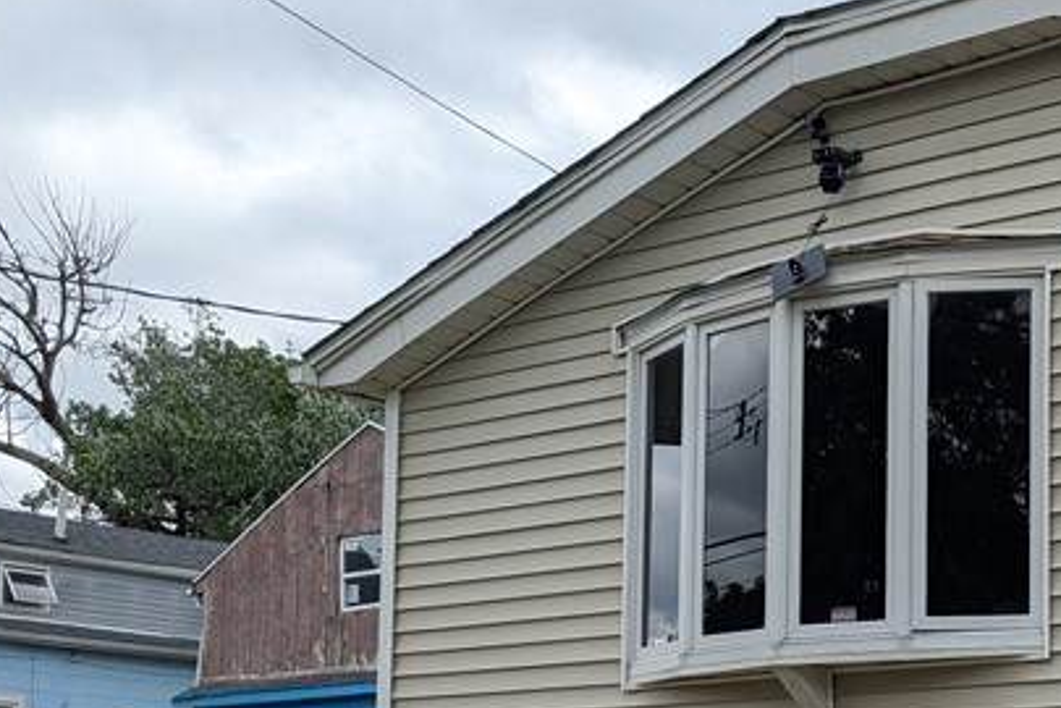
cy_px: 763
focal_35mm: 63
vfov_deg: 20.6
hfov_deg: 27.6
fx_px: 1857
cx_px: 1303
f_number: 1.68
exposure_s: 1/334
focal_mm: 6.9
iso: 21
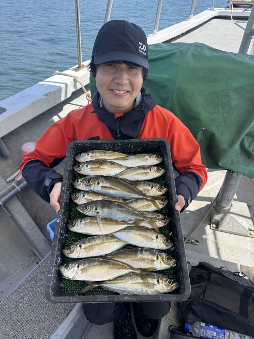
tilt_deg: -35.7
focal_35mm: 24
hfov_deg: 56.8
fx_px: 235
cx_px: 127
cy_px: 170
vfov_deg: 71.6
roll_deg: -1.0
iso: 80
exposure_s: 1/980
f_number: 1.78
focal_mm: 6.76
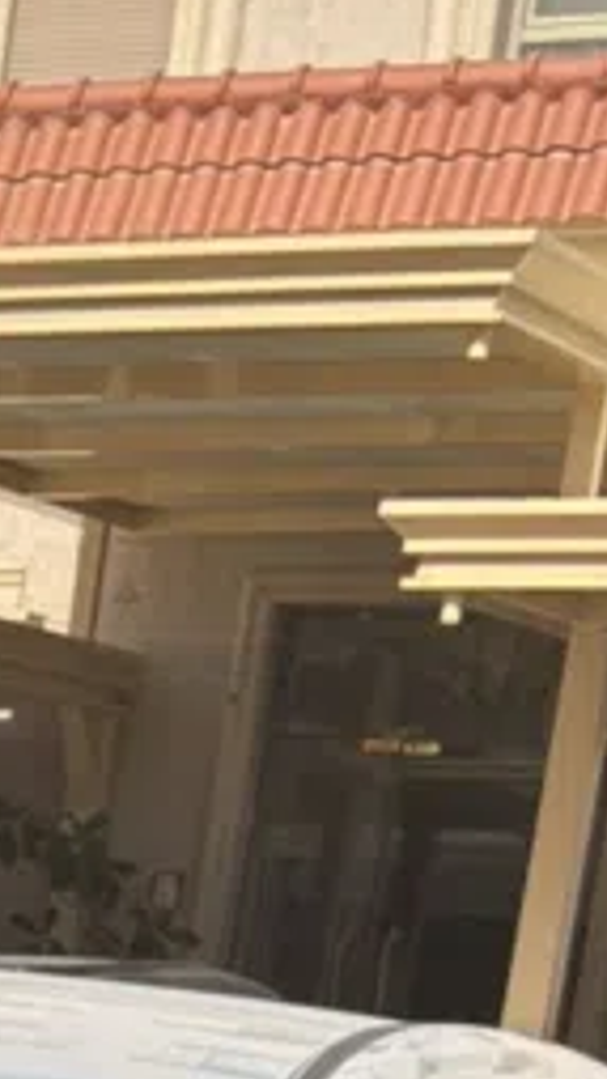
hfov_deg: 6.8
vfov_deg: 12.5
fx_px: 4346
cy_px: 2160
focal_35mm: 152
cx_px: -1477
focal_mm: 5.96
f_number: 1.6
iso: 50
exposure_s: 1/1984
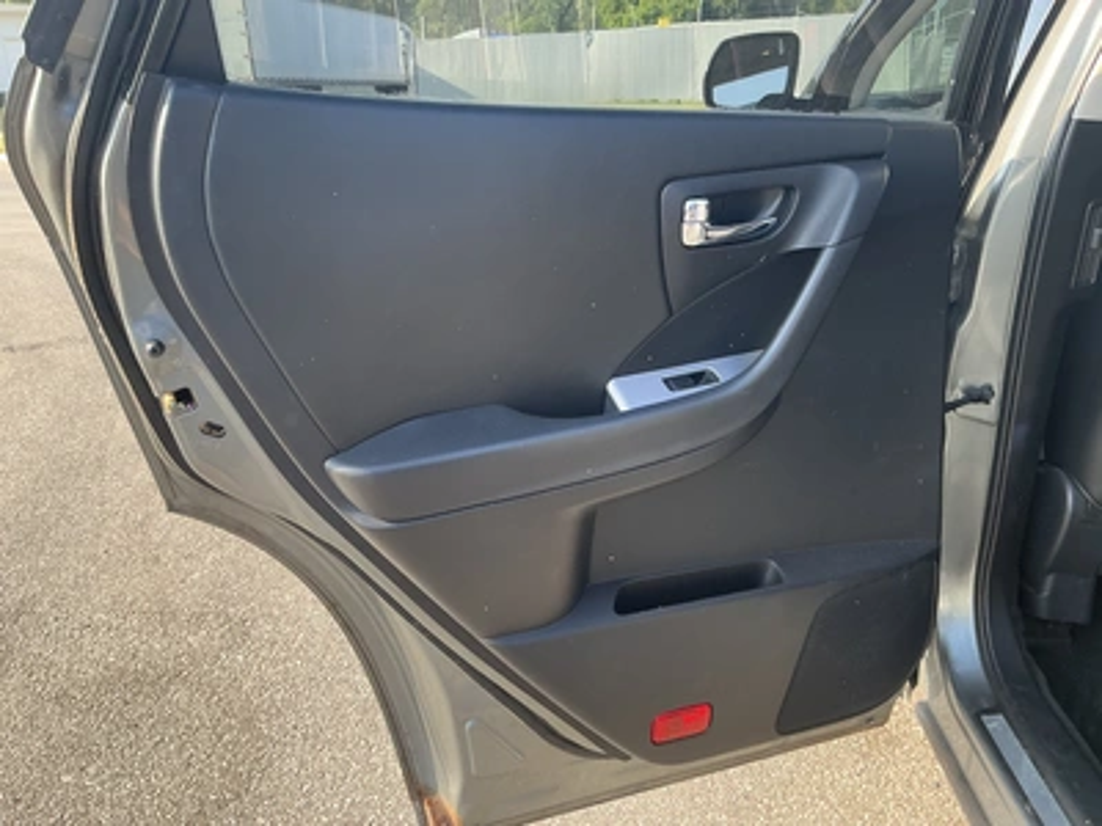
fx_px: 891
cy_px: 413
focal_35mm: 28
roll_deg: +2.2
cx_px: 551
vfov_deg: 49.7
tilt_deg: -19.2
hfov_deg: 63.4
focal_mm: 3
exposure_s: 1/131
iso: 25
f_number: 1.8
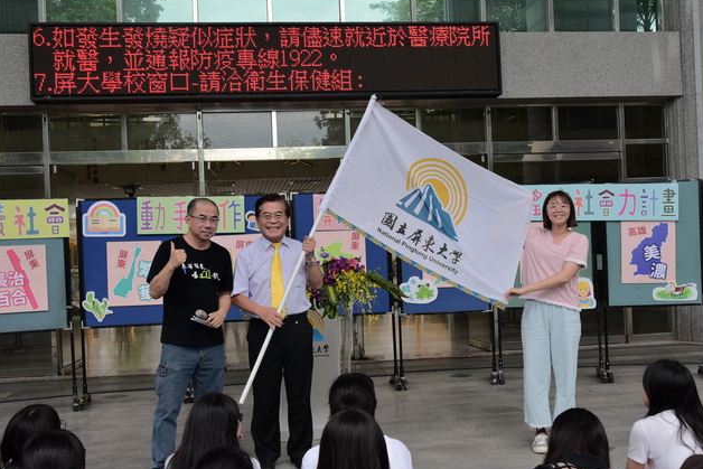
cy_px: 254
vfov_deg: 34.2
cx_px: 354
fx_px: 762
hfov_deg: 49.5
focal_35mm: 39
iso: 800
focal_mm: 35
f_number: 9
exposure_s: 1/320
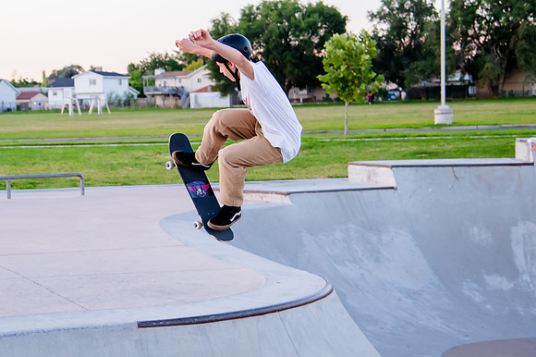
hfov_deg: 24.1
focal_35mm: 83
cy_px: 133
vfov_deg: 16.4
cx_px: 113
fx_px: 1236
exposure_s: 1/640
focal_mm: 50
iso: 2500
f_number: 4
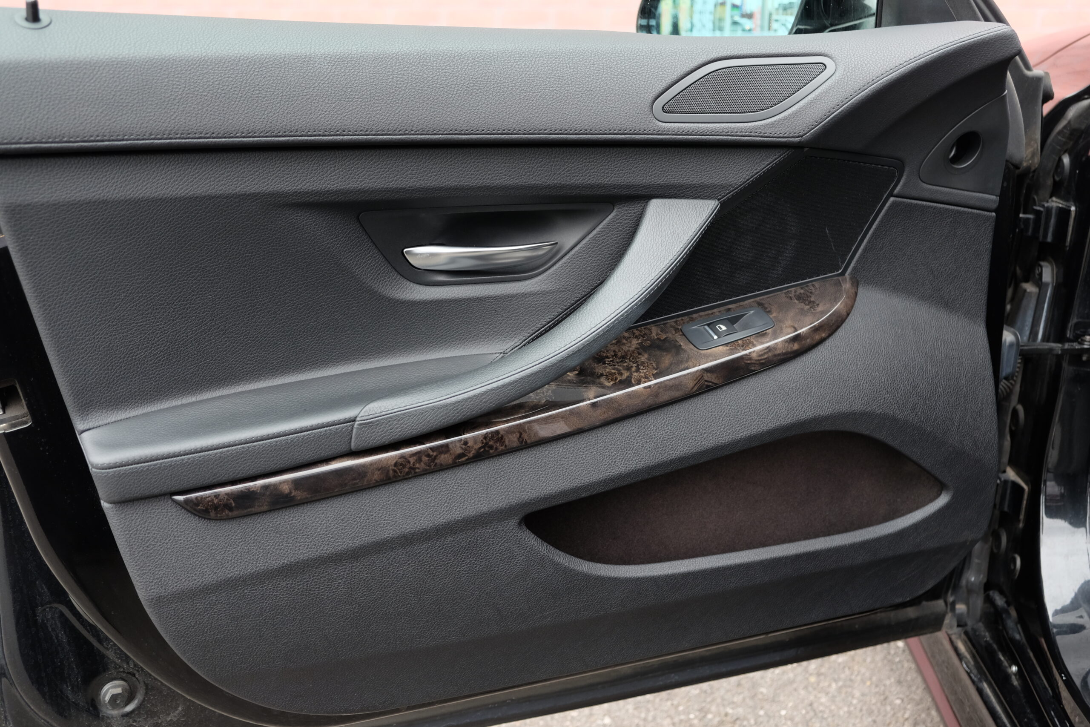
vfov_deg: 36.9
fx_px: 1090
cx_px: 545
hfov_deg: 53.1
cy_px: 364
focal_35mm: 36
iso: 400
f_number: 3.2
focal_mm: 24.3
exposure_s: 1/58
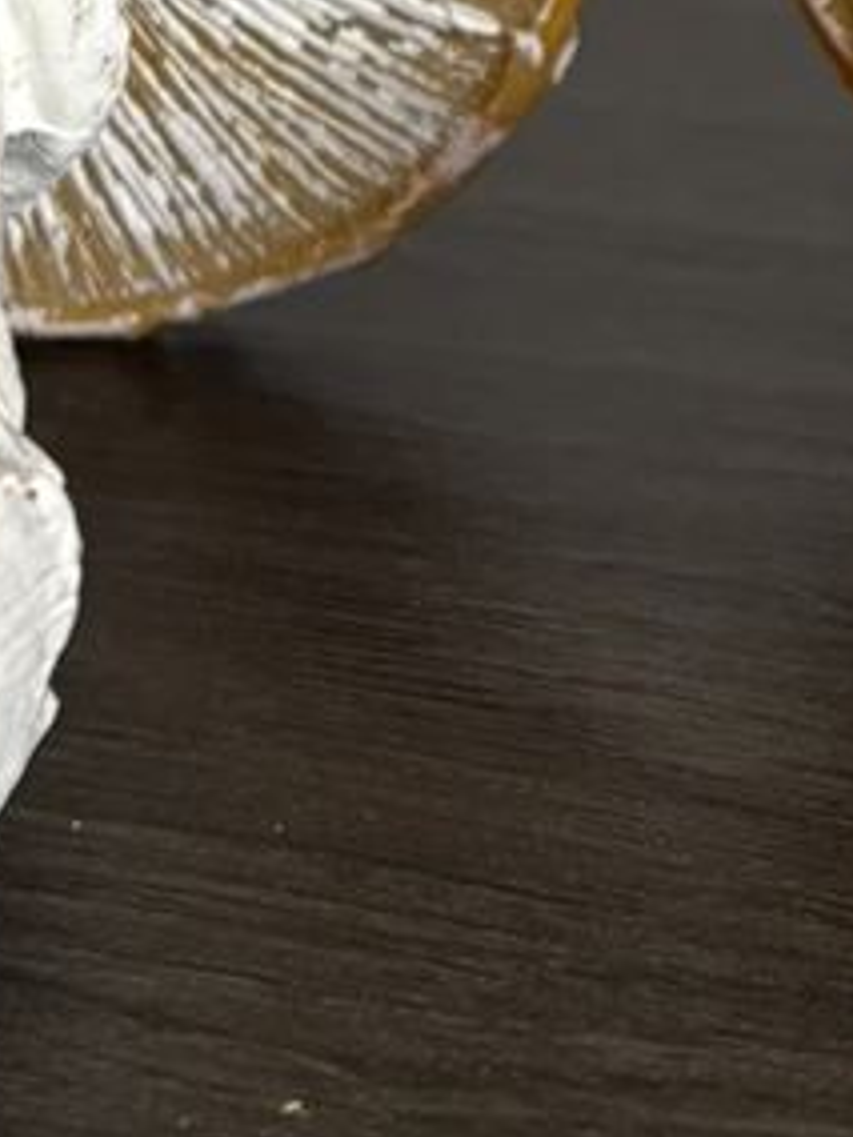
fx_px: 4304
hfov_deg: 11.3
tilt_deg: -21.6
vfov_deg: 14.8
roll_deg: +0.2
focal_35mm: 131
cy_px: 38
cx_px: 747
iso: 160
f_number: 1.6
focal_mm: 5.96
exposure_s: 1/60
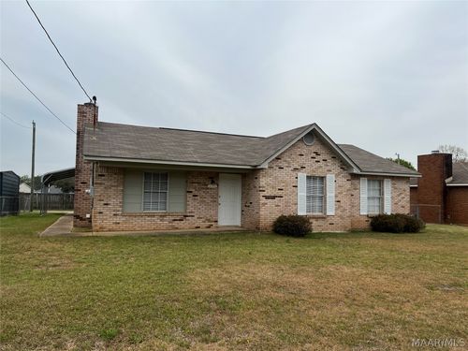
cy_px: 176
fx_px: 352
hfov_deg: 67.3
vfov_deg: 53.1
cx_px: 234
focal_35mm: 26
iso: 50
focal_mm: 5.7
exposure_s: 1/4444
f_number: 1.5
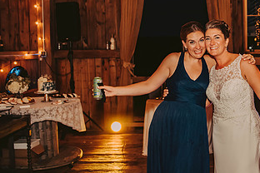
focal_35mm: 52
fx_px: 376
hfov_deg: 36.6
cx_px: 215
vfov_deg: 26.0
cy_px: 71
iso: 1250
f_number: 2.8
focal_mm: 28
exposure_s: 1/125
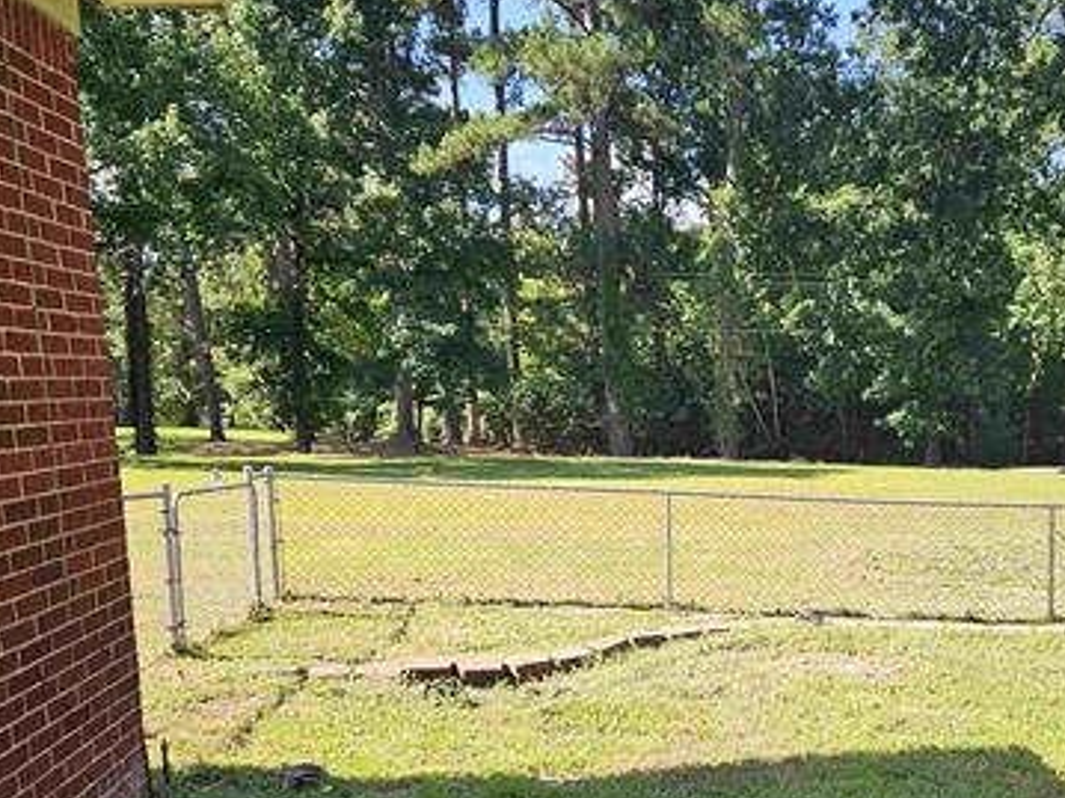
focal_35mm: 41
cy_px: 599
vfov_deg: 34.4
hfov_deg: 44.8
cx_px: 745
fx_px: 1261
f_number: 1.8
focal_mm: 5.4
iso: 25
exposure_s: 1/507
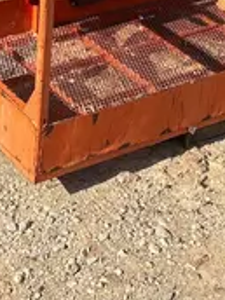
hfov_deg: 13.2
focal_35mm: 111
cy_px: -170
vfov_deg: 16.0
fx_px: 962
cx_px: 7
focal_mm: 5.96
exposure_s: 1/2451
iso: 50
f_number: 1.6
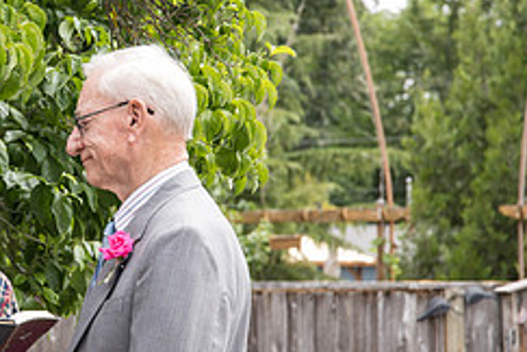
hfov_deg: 12.2
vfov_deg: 8.2
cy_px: 171
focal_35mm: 167
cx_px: 22
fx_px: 2445
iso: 400
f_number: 5
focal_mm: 70
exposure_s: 1/500
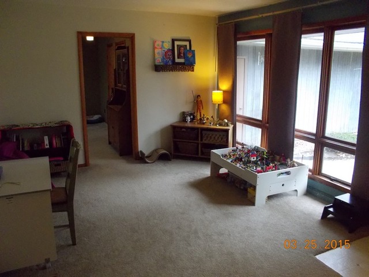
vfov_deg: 48.2
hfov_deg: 61.7
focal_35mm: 29
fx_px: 309
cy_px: 138
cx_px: 184
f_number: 3.3
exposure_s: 1/25
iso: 400
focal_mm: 4.1
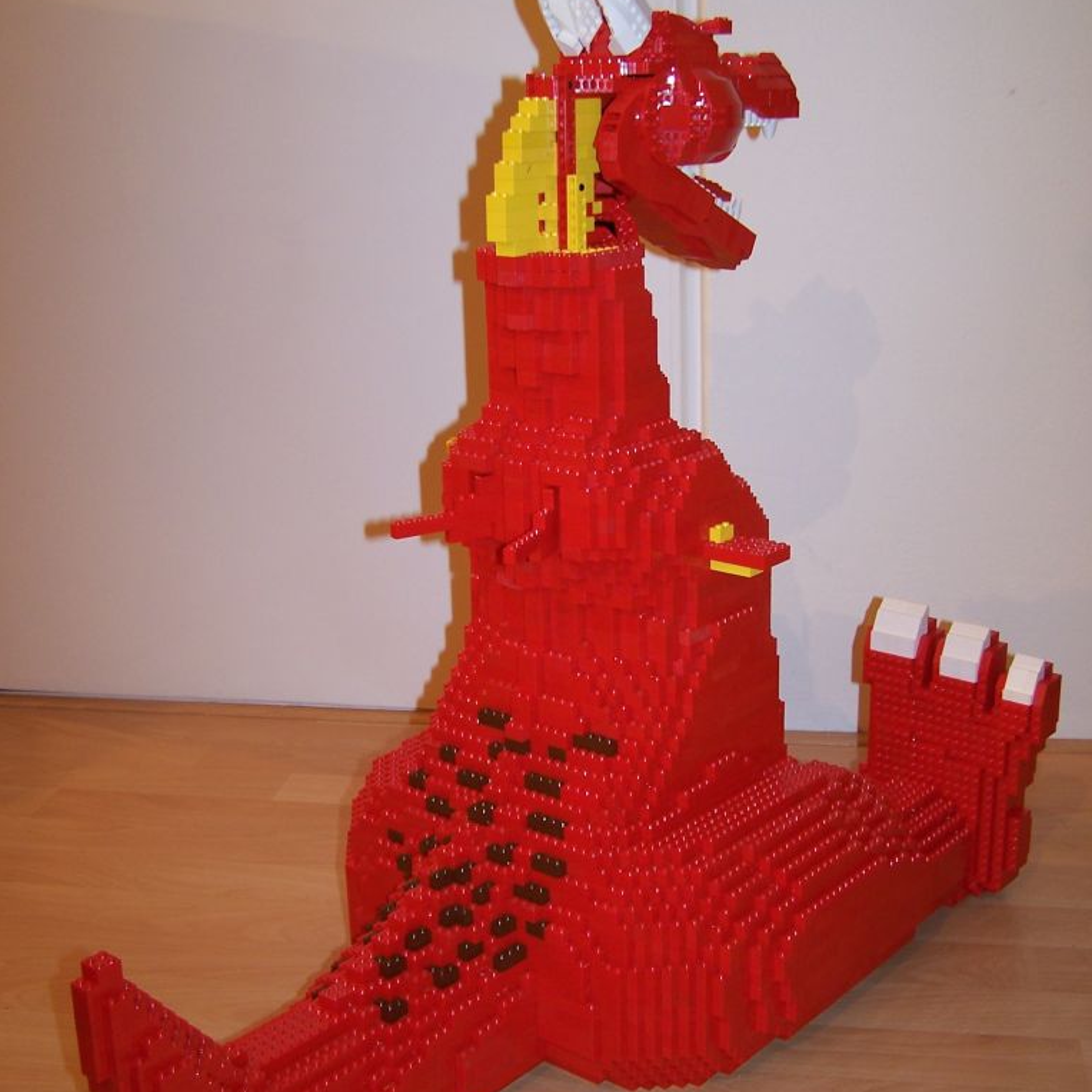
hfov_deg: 37.6
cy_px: 579
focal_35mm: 45
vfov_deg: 37.5
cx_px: 546
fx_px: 1606
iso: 80
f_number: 2.8
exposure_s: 1/2
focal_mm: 6.3
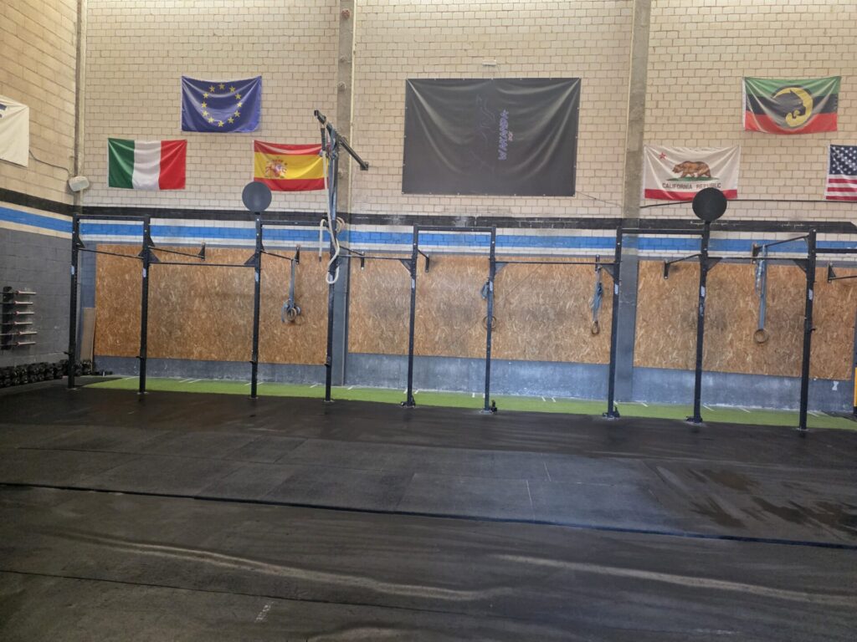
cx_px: 428
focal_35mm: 23
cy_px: 321
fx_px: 569
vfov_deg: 58.9
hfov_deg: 73.9
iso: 640
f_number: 1.7
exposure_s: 1/120
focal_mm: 6.3
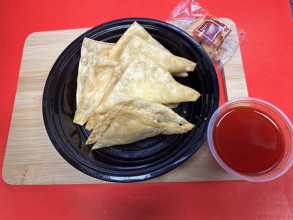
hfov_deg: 67.3
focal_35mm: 26
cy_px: 110
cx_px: 146
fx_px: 220
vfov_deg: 53.1
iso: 125
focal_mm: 5.7
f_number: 1.5
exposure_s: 1/120
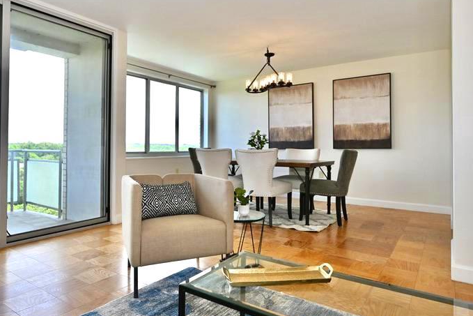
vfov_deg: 53.1
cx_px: 227
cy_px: 143
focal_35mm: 24
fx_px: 315
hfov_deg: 73.7
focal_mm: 15
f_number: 7.1
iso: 1100
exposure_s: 1/400
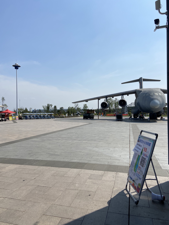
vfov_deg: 67.3
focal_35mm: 26
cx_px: 84
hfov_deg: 53.1
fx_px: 169
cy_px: 112
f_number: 1.8
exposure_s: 1/6757
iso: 32
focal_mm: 4.25
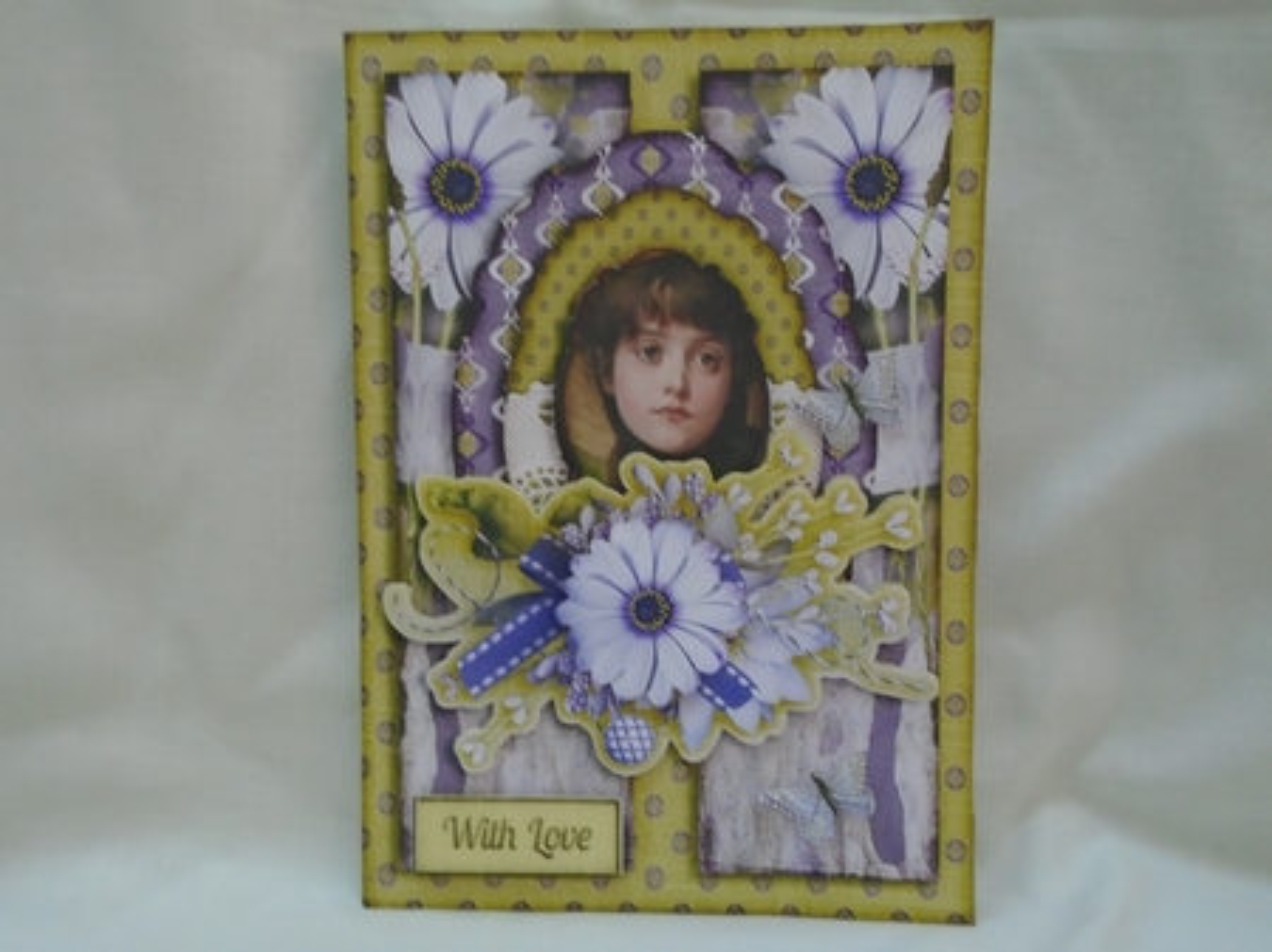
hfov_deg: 44.8
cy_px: 476
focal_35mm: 42
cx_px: 636
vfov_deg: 34.3
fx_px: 1543
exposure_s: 1/25
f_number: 4.1
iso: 400
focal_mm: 7.4
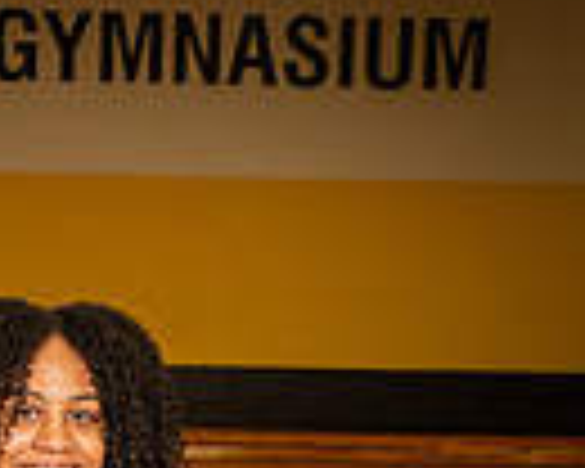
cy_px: 976
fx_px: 2701
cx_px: 54
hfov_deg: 12.3
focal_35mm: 156
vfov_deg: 9.2
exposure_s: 1/320
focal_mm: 48
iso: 800
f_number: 7.1
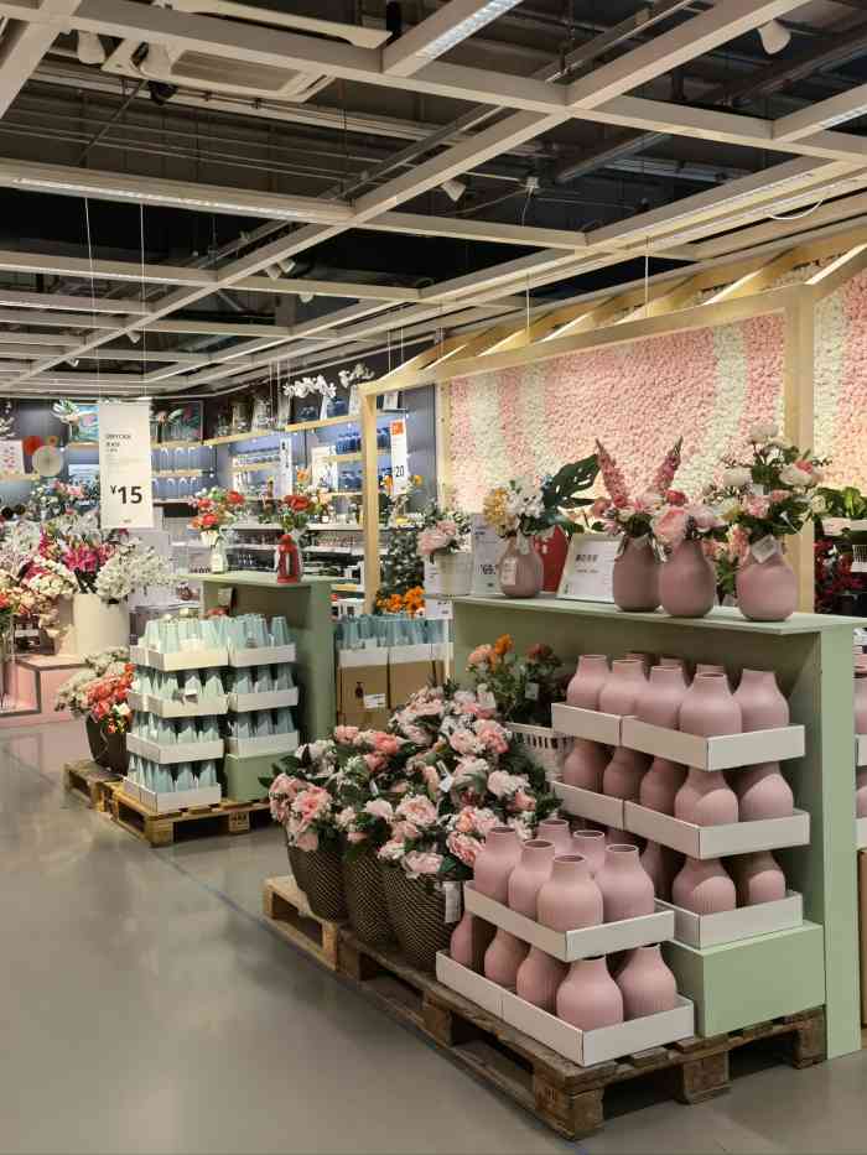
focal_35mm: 37
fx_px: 1235
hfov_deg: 38.7
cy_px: 578
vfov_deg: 50.1
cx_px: 434
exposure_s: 1/100
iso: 100
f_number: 1.9
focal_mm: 6.67
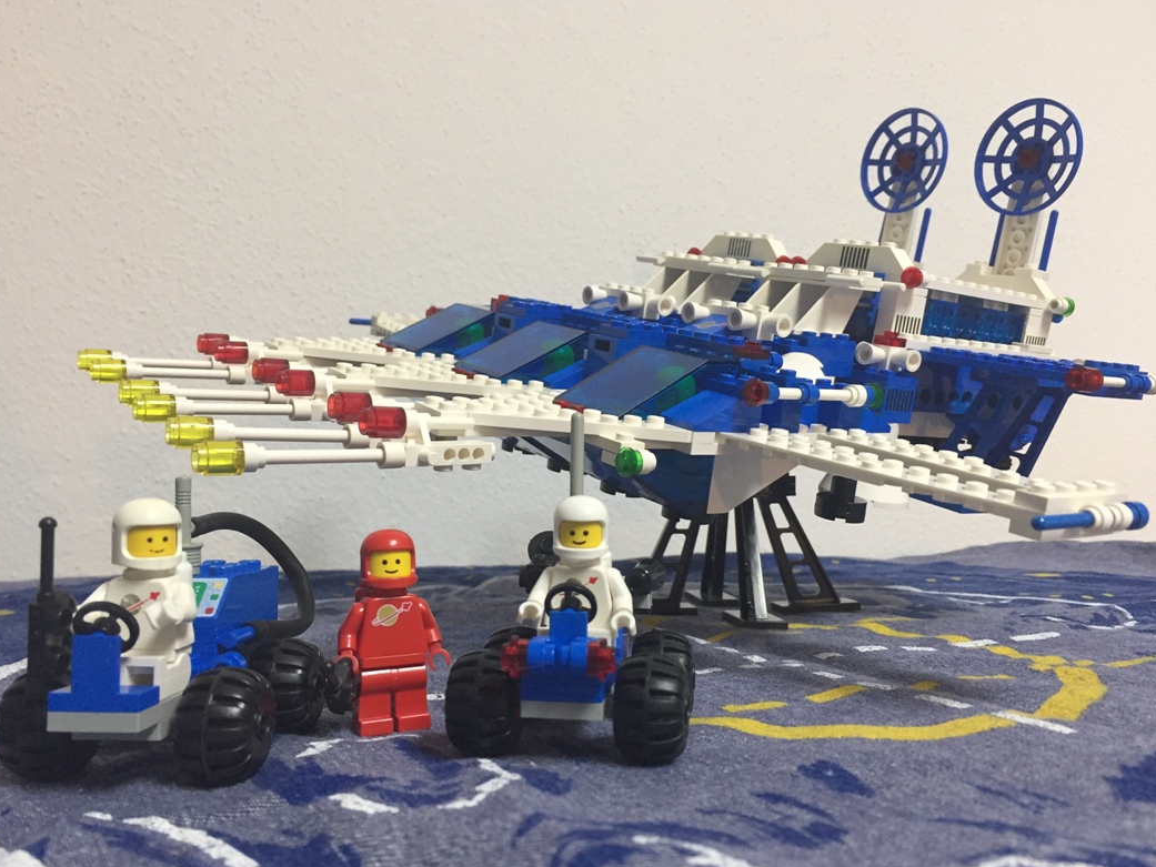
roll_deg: -0.7
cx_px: 585
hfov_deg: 60.0
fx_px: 1002
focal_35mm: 30
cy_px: 438
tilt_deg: +2.4
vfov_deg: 46.8
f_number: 2.2
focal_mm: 4.15
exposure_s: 1/33
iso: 160
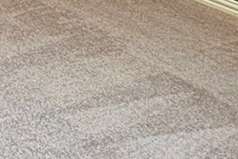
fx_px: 687
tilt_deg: -9.0
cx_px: -192
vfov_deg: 11.7
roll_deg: -0.7
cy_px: -161
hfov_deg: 16.4
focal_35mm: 104
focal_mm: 2.22
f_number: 2.2
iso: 320
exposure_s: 1/60
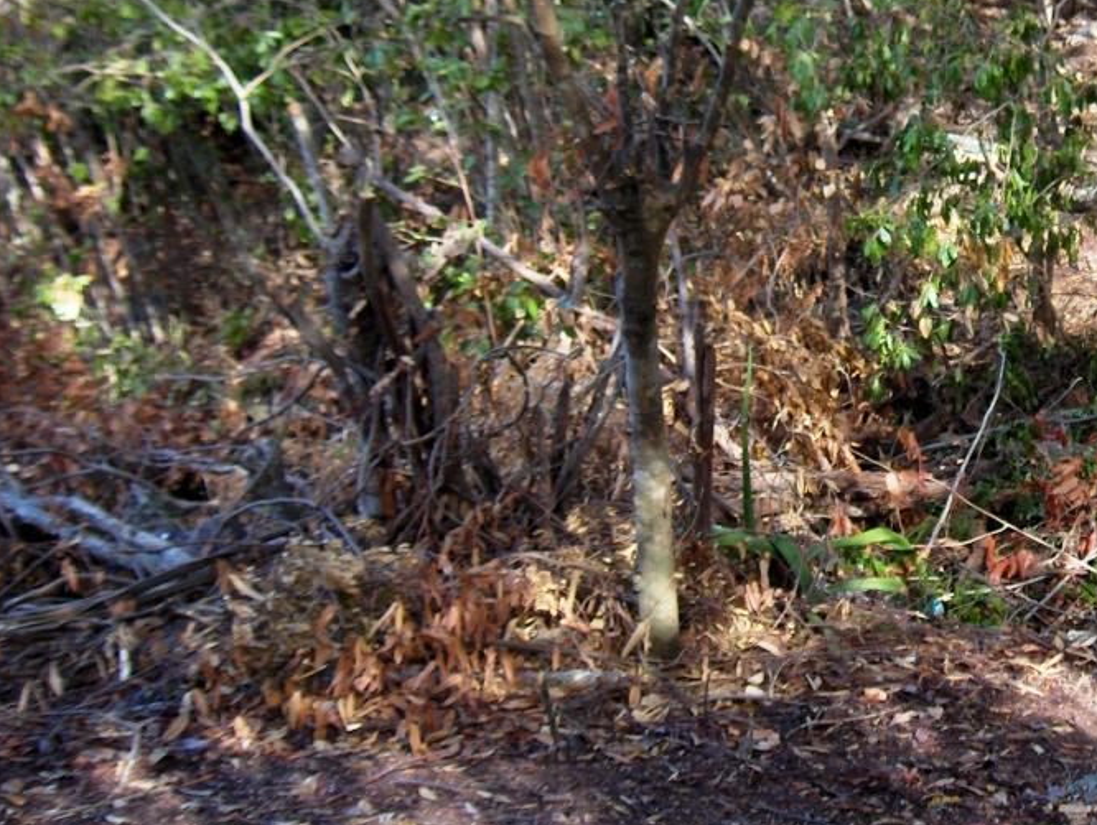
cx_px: 1011
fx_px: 2379
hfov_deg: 25.1
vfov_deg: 19.6
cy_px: 231
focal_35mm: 75
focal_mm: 8
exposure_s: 1/208
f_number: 2.8
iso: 100
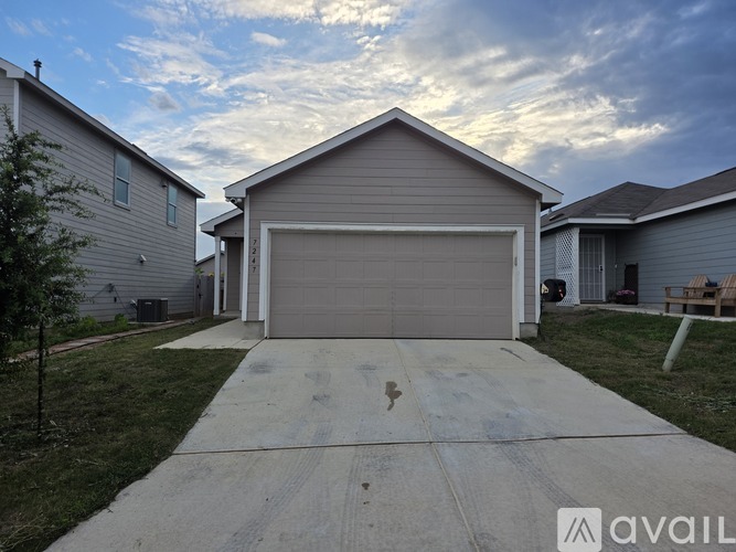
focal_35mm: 23
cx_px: 368
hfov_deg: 73.9
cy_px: 276
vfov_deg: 58.9
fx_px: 489
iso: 80
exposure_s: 1/1714
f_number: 1.7
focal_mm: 6.25
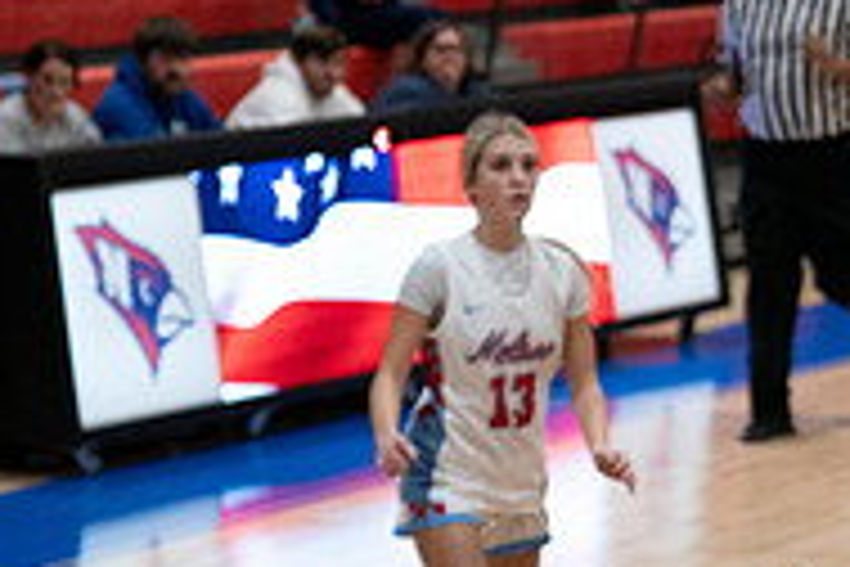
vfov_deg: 6.1
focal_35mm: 227
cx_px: 1115
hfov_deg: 8.9
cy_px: 333
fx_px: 5359
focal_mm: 70
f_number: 2.8
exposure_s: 1/1000
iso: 3200
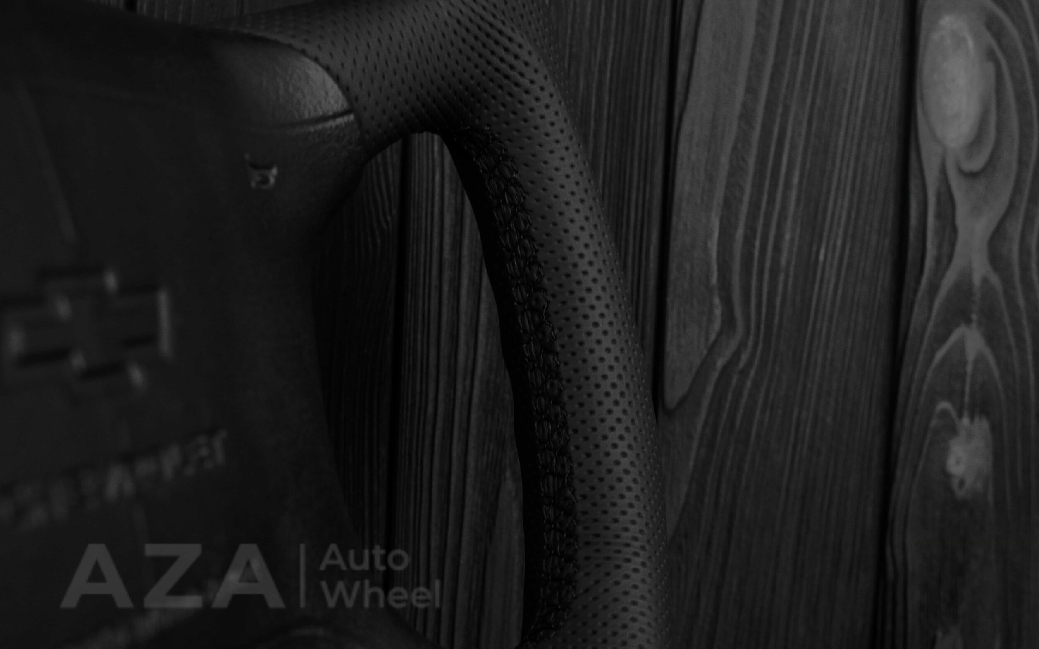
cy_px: 342
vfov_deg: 23.7
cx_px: 526
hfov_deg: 37.2
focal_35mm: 55
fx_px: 1544
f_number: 6.3
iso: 500
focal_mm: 35
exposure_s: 1/125
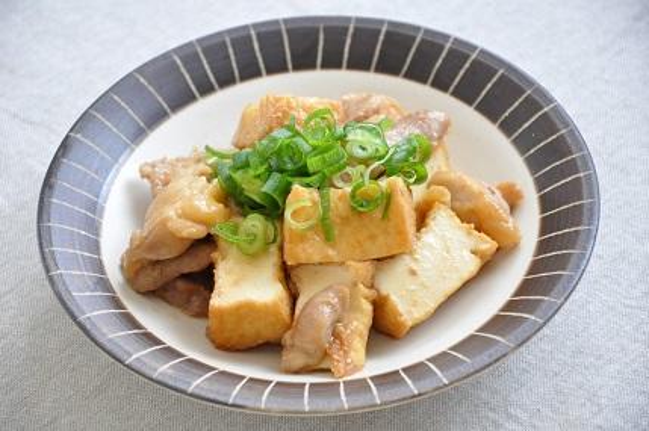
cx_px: 324
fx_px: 2836
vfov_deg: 8.7
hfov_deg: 13.1
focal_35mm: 158
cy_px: 216
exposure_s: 1/40
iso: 1600
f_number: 5.6
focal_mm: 105
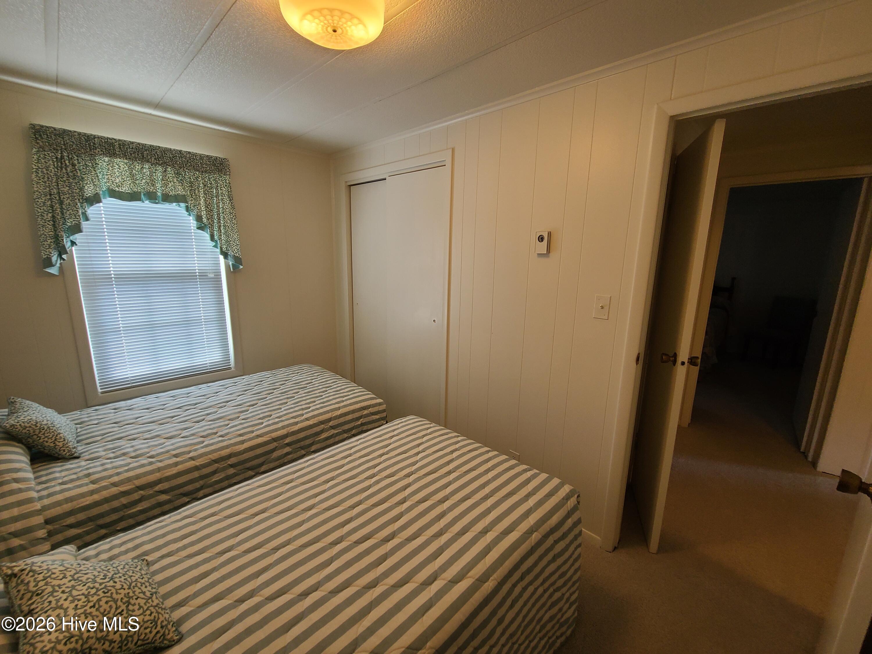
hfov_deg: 106.2
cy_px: 327
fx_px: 327
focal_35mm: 13
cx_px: 436
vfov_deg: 89.9
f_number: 2.2
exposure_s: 1/60
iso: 160
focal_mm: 2.2
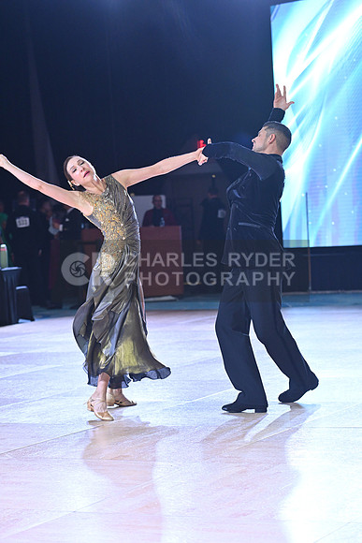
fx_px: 1477
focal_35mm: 98
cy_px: 272
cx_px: 181
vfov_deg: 20.8
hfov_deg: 14.0
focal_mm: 98
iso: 2000
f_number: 4.5
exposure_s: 1/400
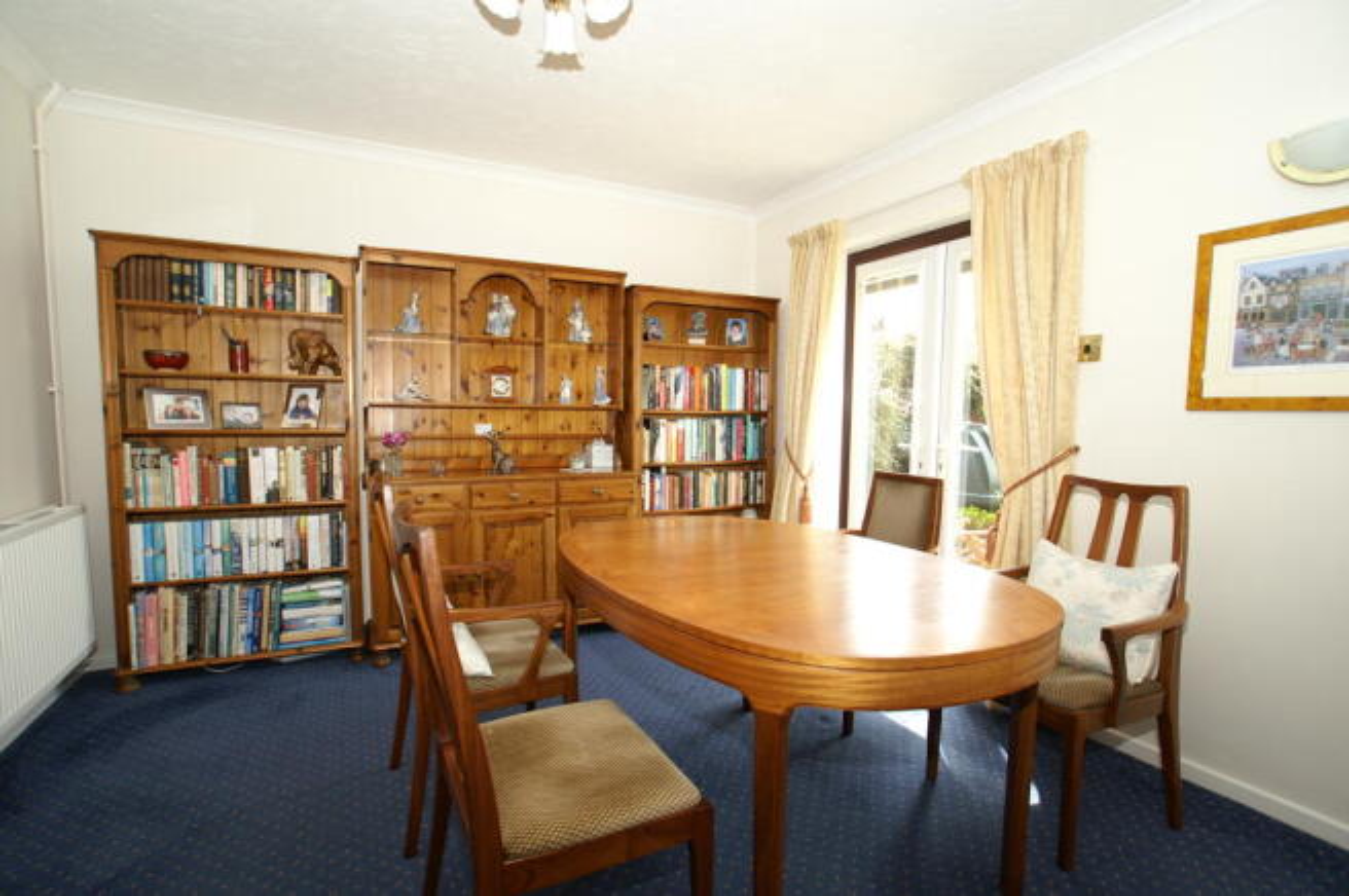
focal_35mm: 16
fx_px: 618
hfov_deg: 95.0
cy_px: 448
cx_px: 674
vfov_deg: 71.9
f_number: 4.5
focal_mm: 11
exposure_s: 1/80
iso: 125
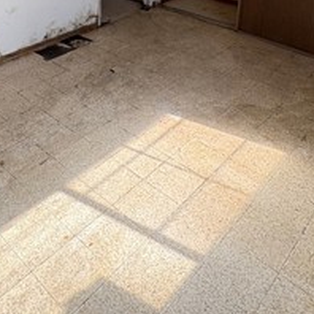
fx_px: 411
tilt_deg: -13.1
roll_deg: -0.6
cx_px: 105
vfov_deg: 35.3
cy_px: -38
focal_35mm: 40
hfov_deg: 41.3
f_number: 2.2
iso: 64
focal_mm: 2.22
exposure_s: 1/264
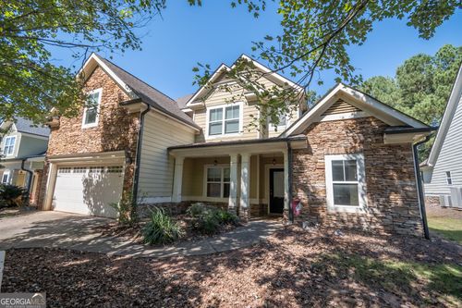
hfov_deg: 100.4
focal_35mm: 15
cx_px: 231
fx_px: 192
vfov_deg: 77.3
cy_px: 154
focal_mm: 10
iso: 100
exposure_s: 1/250
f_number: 5.6
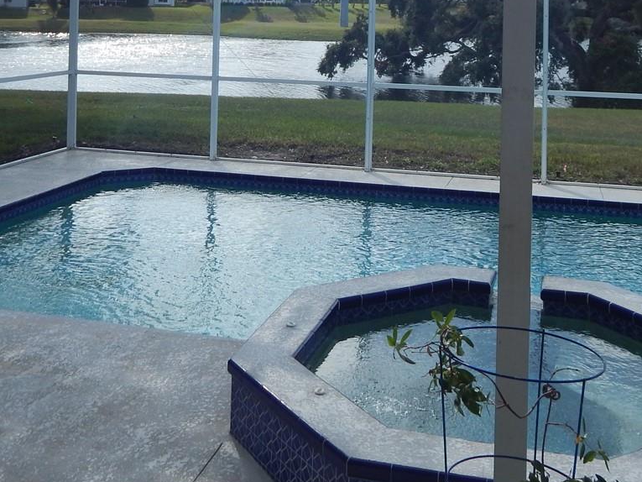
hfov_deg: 41.2
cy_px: -4
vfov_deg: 29.4
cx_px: 321
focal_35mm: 46
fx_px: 853
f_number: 6
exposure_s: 1/400
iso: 125
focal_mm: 4
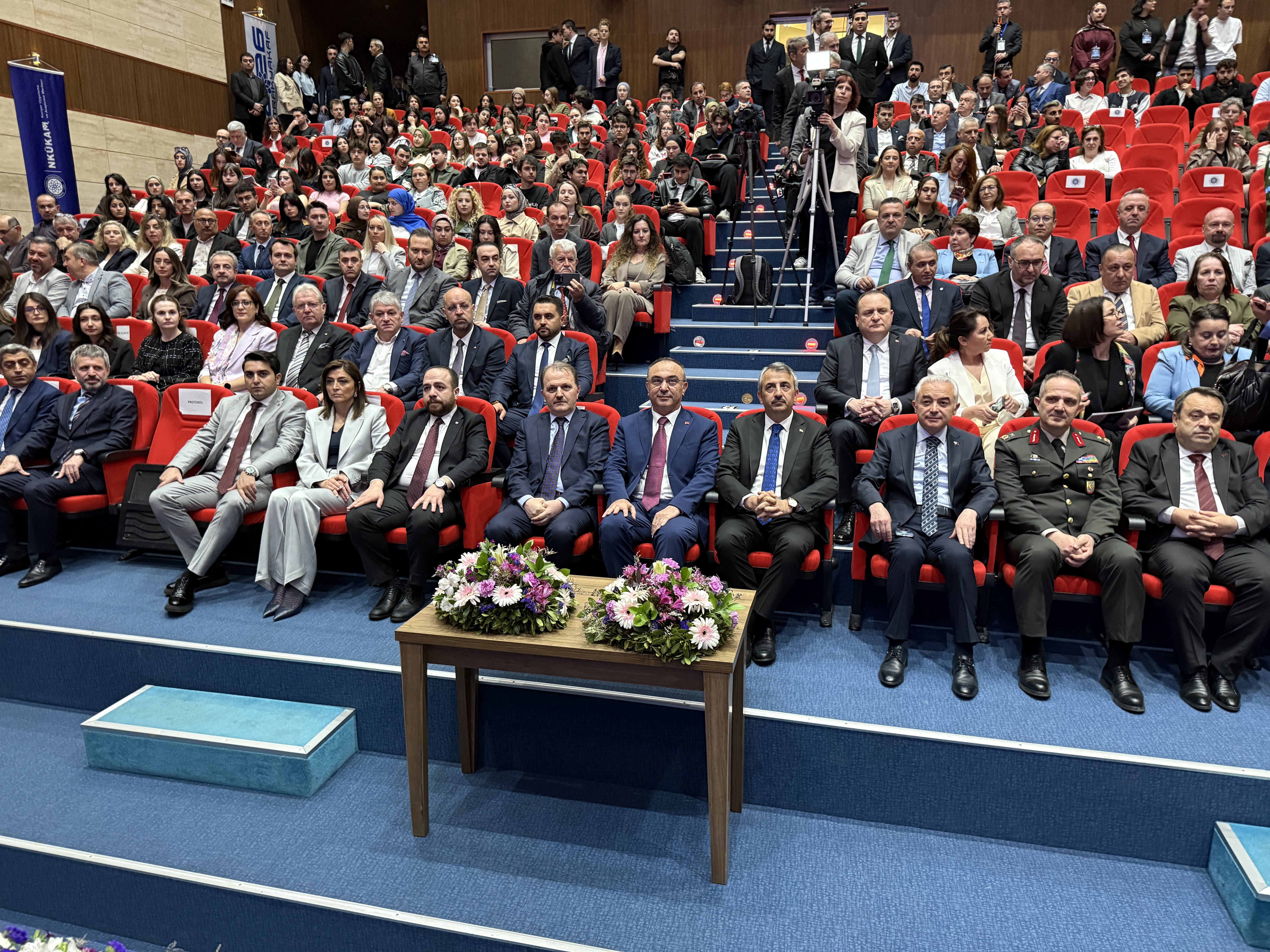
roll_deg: -0.6
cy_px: 476
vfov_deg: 56.8
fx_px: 881
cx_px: 635
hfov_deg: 71.6
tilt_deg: -13.8
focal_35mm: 24
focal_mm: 6.76
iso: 640
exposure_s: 1/50
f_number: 1.78
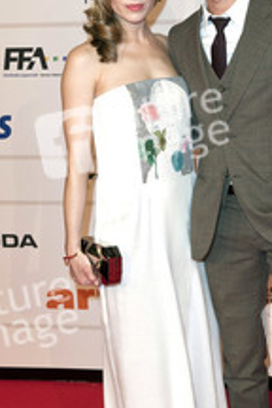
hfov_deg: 15.3
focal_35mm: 89
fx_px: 1009
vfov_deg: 22.9
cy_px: 229
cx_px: 188
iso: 800
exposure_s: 1/250
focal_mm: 48
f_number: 5.6
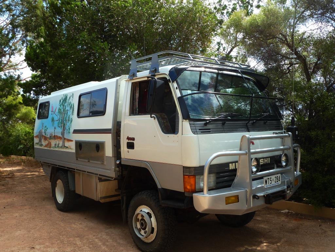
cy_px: 126
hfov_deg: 56.8
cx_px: 168
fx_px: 310
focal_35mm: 32
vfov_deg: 44.2
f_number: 4
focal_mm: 5.3
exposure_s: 1/250
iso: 80
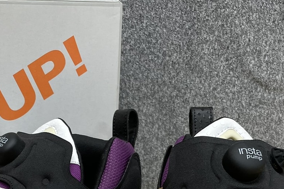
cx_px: 86
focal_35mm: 67
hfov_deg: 29.8
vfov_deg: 18.7
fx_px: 529
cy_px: 254
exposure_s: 1/120
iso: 100
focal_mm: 4.2
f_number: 1.6
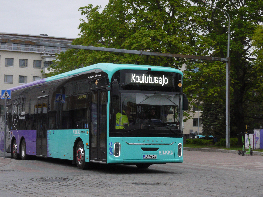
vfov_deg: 18.9
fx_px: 593
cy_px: 98
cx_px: 132
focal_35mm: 78
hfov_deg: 25.0
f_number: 16
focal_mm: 39
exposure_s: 1/80
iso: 400
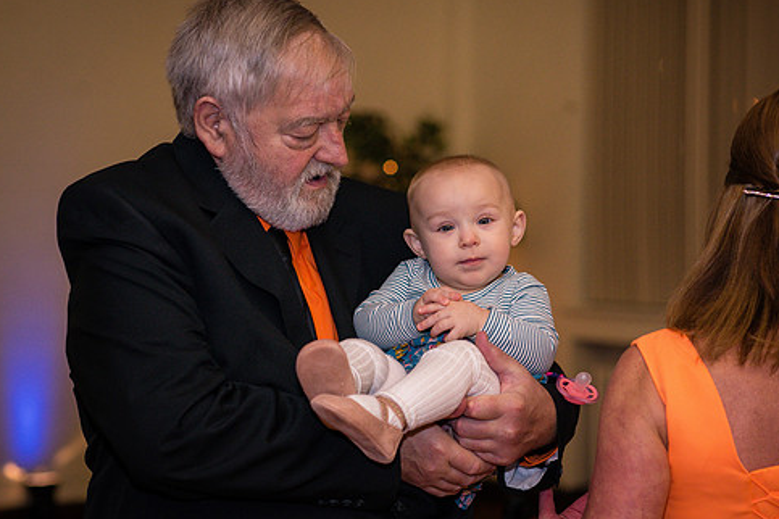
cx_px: 458
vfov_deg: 13.4
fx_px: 2207
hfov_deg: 20.0
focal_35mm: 102
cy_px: 252
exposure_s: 1/200
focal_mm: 85
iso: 640
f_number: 3.2
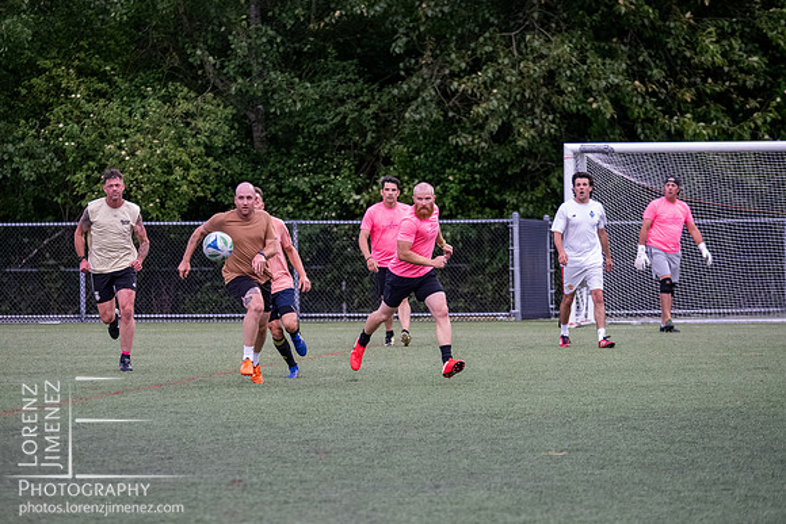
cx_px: 393
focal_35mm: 260
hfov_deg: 7.9
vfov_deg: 5.3
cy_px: 295
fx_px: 5678
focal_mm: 125
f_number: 2.8
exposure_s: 1/1000
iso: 3200
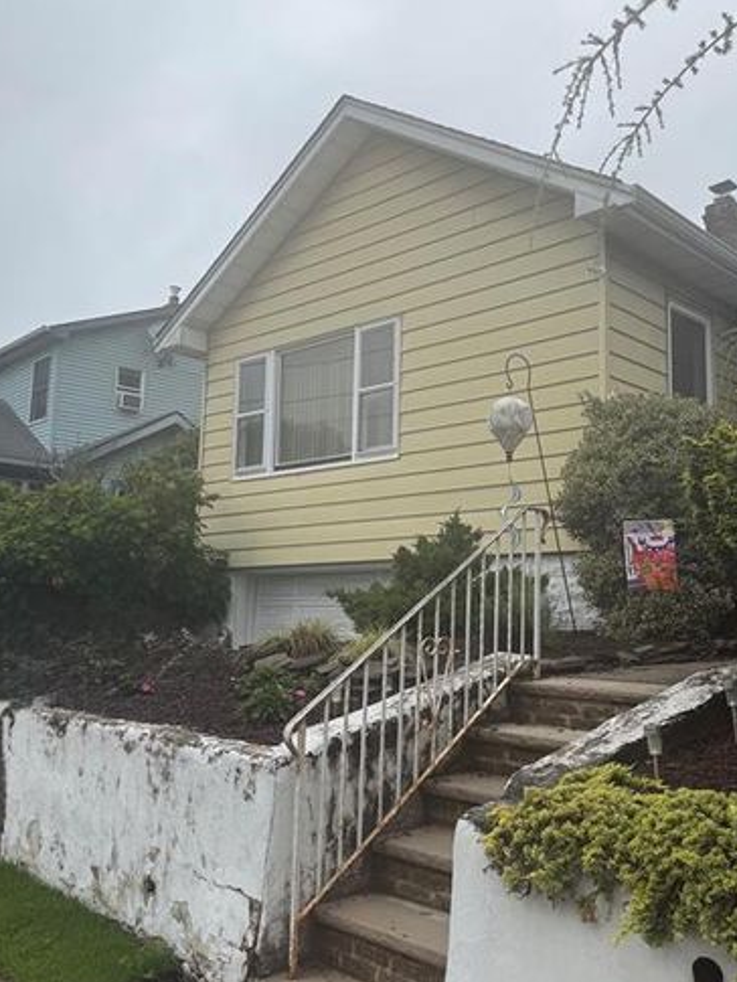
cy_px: 475
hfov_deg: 42.7
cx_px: 456
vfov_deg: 55.3
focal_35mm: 33
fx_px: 936
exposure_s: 1/2801
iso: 80
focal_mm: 6.76
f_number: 1.78
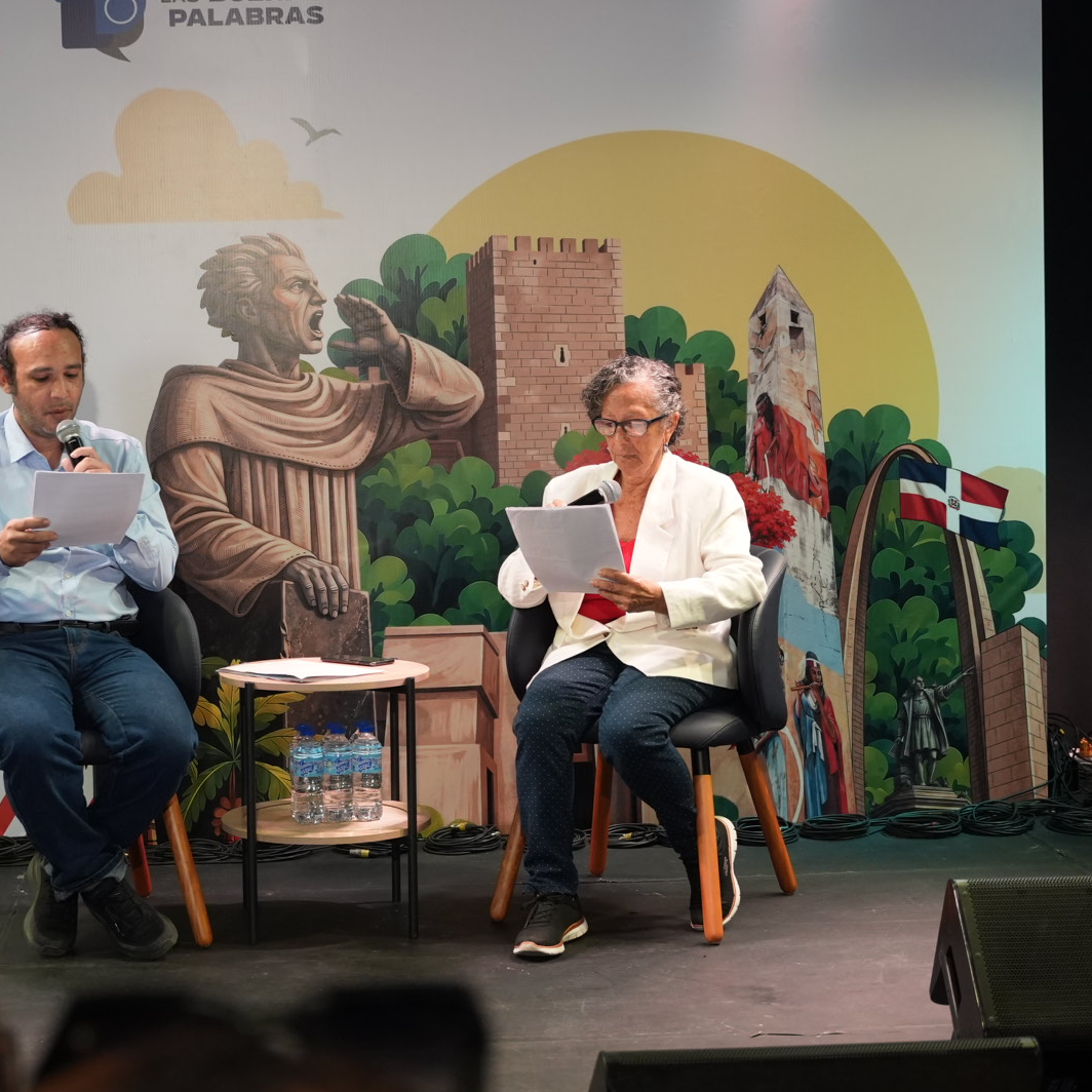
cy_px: 548
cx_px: 330
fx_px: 2213
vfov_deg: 27.7
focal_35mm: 62
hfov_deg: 27.5
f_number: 2.8
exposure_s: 1/125
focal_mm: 32.2
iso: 1600
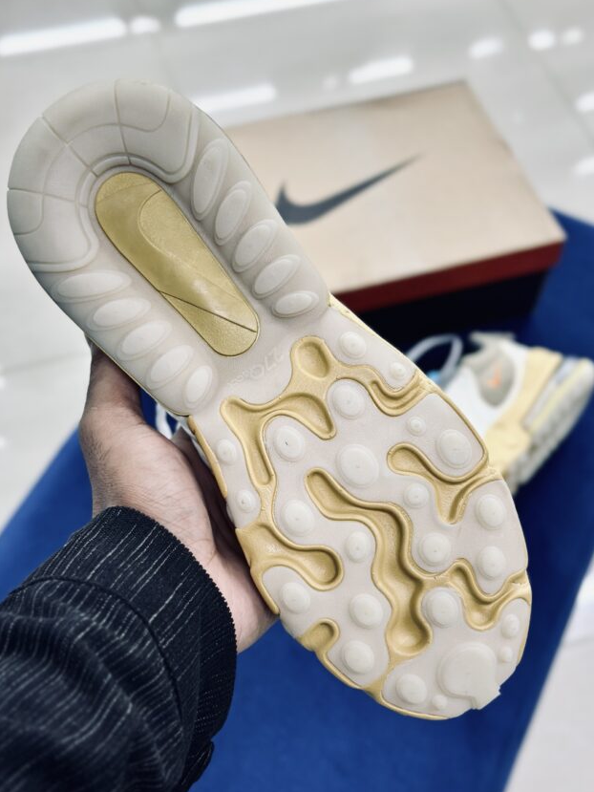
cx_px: 286
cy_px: 432
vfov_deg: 35.5
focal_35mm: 54
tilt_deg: -55.5
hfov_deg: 27.0
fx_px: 1235
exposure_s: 1/100
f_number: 1.78
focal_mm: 6.86
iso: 80
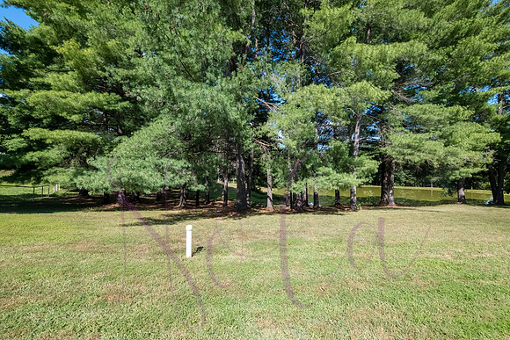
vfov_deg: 77.5
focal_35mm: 15
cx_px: 260
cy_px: 171
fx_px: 212
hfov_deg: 100.5
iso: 800
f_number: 11
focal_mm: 14
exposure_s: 1/640
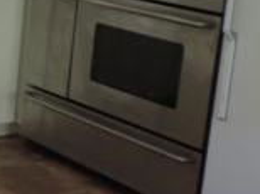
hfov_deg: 16.6
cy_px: 59
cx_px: -198
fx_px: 750
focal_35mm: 100
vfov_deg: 14.7
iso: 400
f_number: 3
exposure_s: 1/15
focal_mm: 4.3
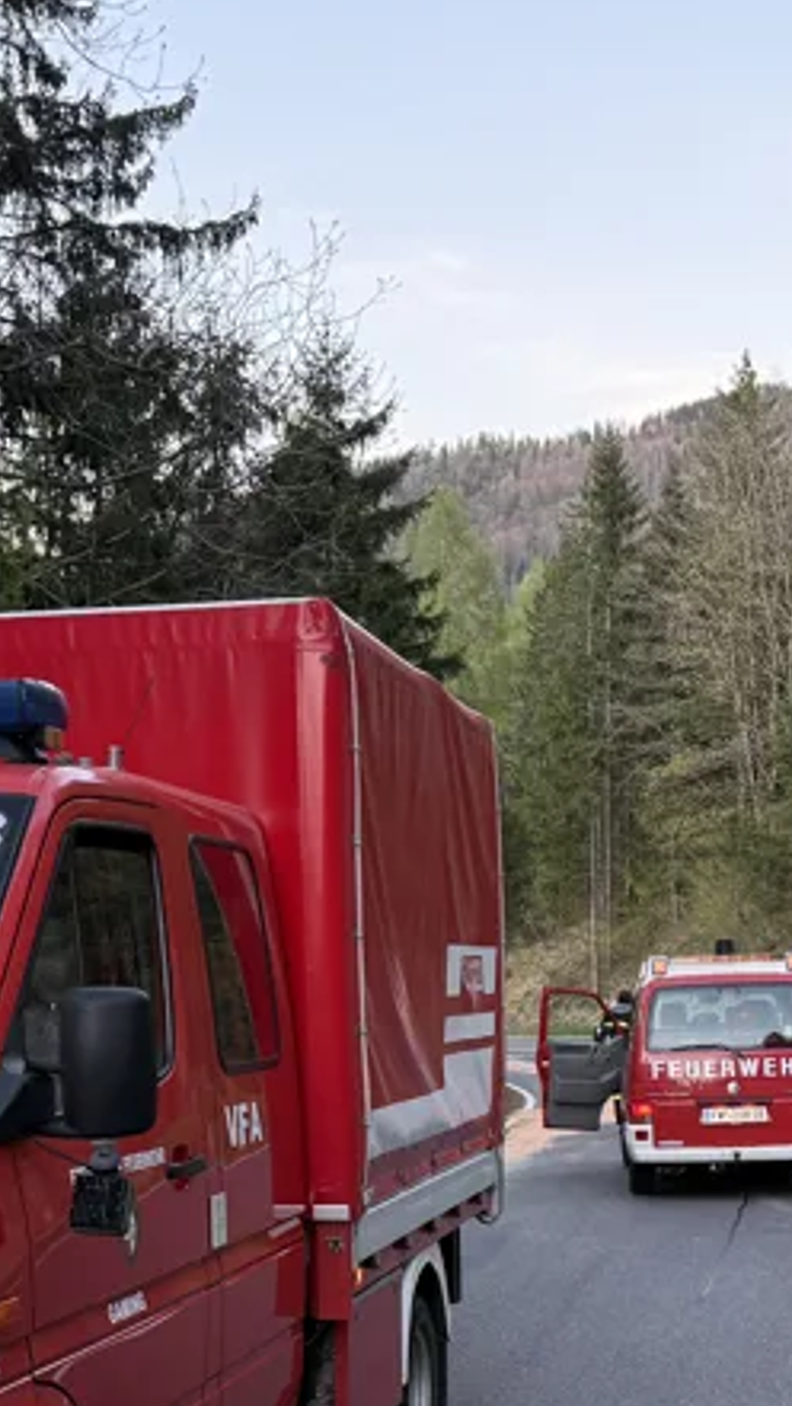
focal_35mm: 57
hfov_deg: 21.1
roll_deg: -0.3
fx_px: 2125
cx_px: 393
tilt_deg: -2.3
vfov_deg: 36.1
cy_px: 962
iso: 200
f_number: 1.78
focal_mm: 6.76
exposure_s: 1/76
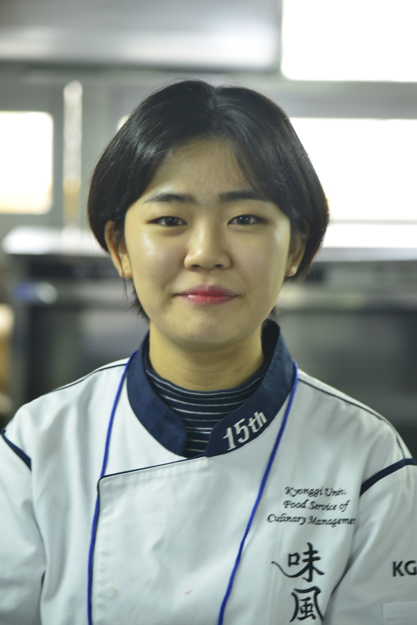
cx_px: 208
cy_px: 312
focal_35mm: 120
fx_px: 2083
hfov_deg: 11.4
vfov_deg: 17.1
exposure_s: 1/30
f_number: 4
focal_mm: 120
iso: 800
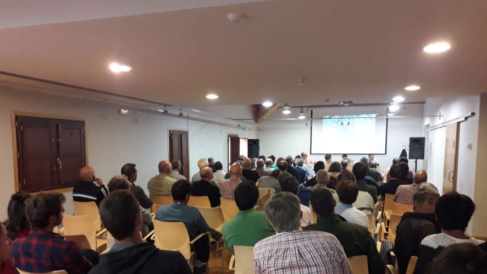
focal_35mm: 31
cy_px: 185
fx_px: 400
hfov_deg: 62.6
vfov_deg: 37.3
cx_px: 245
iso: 200
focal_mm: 3.7
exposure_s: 1/17
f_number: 1.9
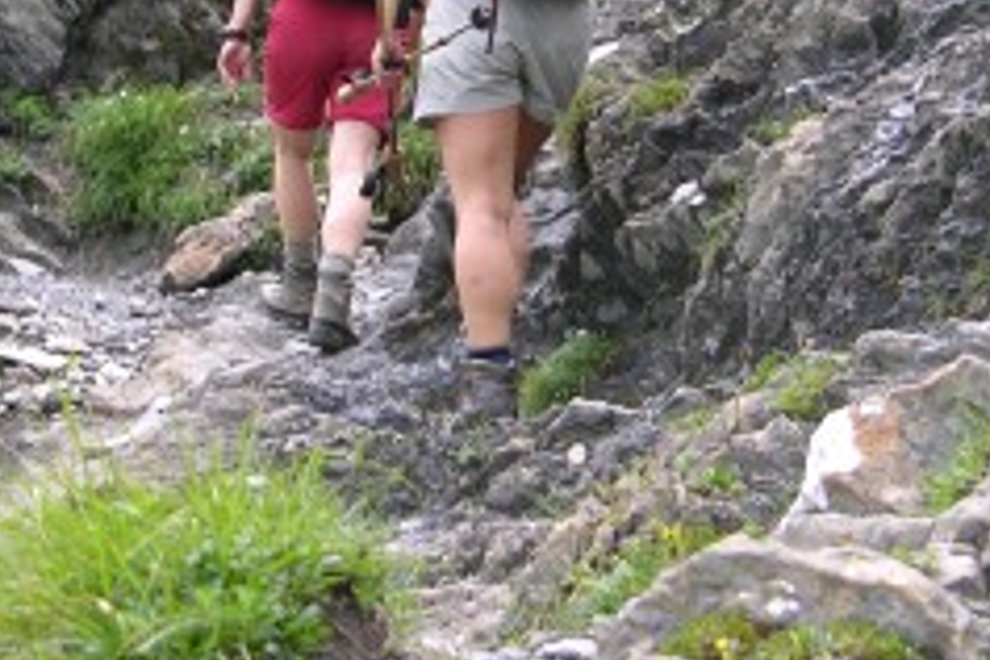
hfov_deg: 13.2
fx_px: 4262
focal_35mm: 155
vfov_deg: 8.8
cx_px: 572
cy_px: 138
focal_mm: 11.6
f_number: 3
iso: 50
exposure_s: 1/45.3
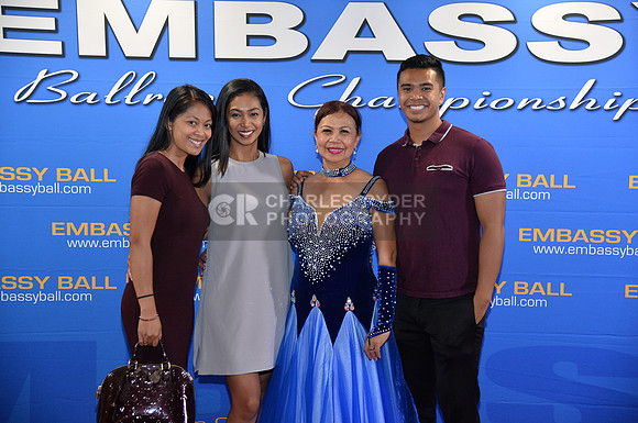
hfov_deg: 34.5
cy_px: 212
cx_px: 319
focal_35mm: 58
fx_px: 1026
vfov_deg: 23.3
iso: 1600
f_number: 4
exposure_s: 1/250
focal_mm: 58
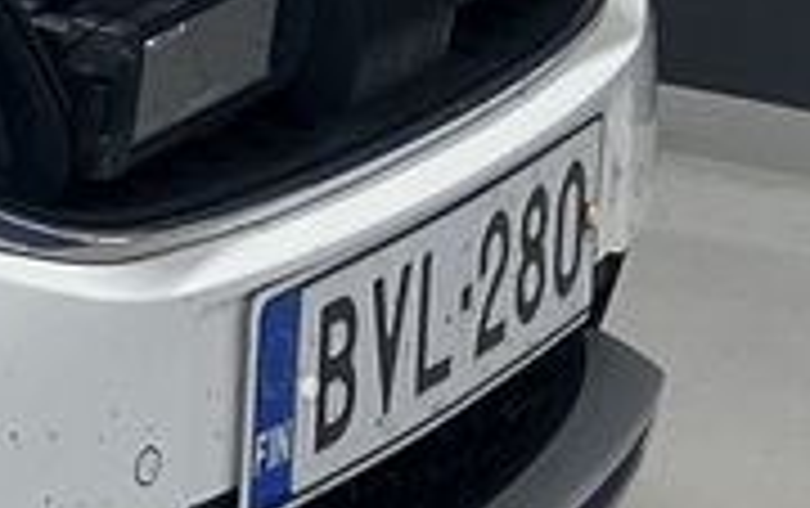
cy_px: -396
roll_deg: +0.0
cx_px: -1773
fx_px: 5238
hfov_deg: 7.5
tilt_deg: -10.4
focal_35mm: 237
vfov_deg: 5.5
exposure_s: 1/100
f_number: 1.8
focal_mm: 3.99
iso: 80
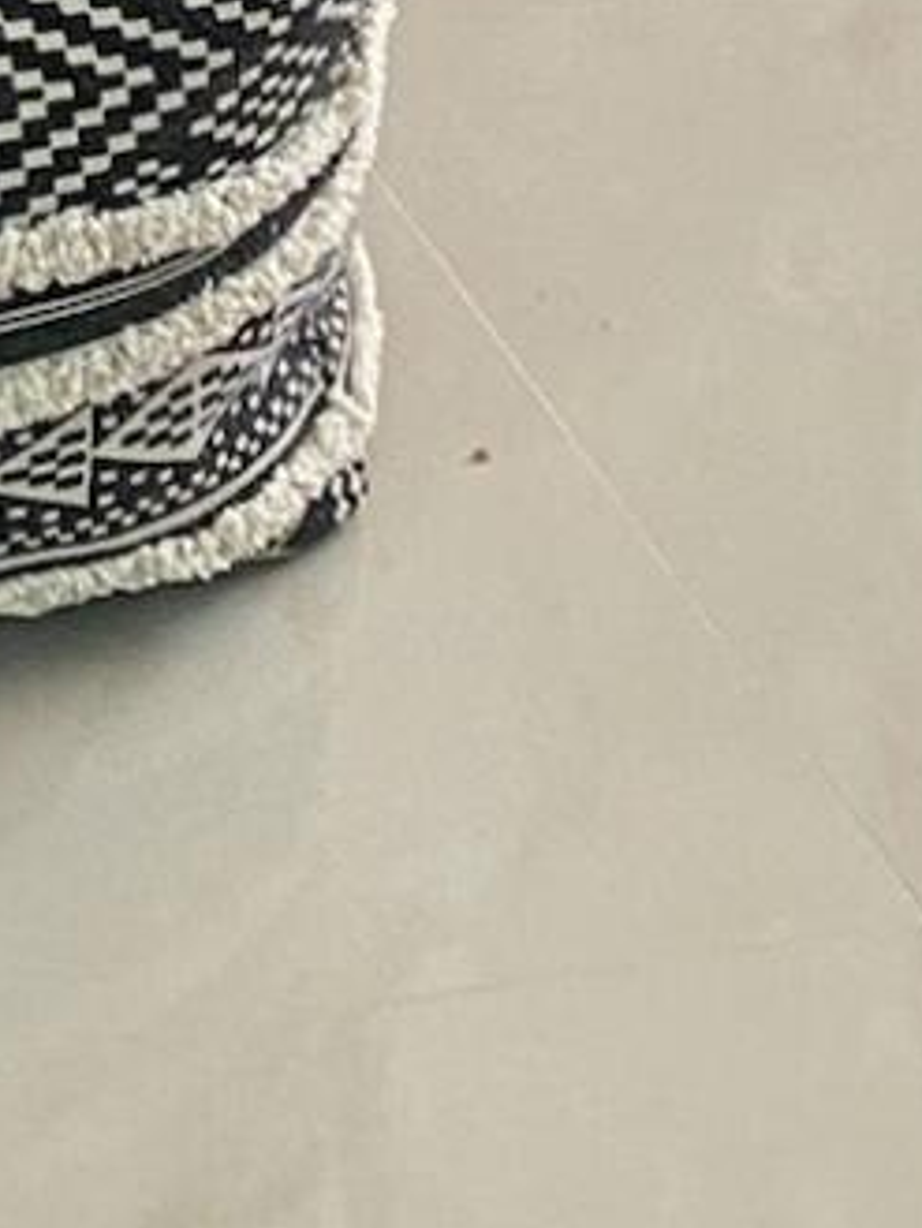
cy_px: -2172
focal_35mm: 158
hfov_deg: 8.8
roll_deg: +0.3
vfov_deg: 10.1
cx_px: -1004
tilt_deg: -9.8
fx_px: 5607
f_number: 1.8
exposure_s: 1/71
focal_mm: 4.25
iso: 125
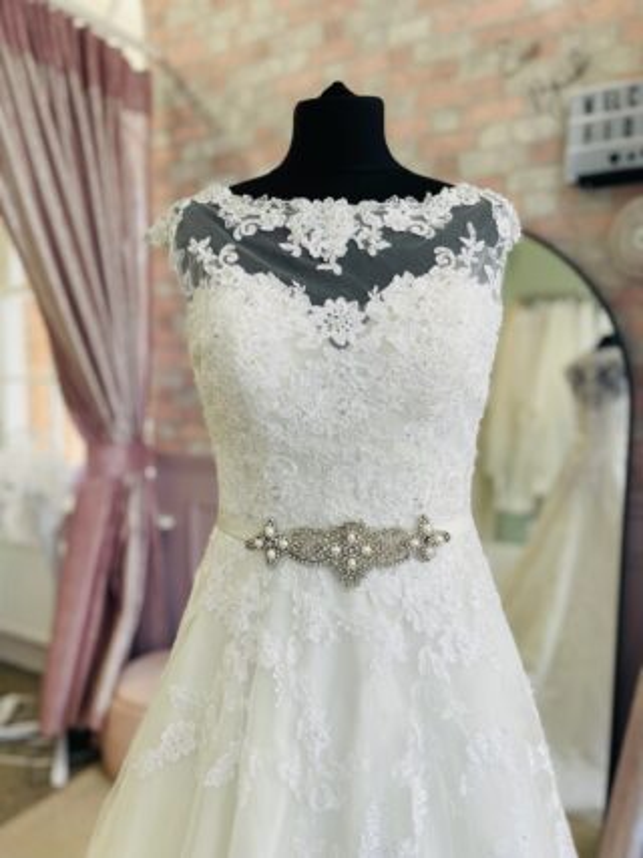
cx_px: 322
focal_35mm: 26
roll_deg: -0.5
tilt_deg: -5.8
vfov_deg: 67.3
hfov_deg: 53.0
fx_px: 644
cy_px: 429
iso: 32
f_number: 1.6
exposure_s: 1/151
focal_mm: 5.1
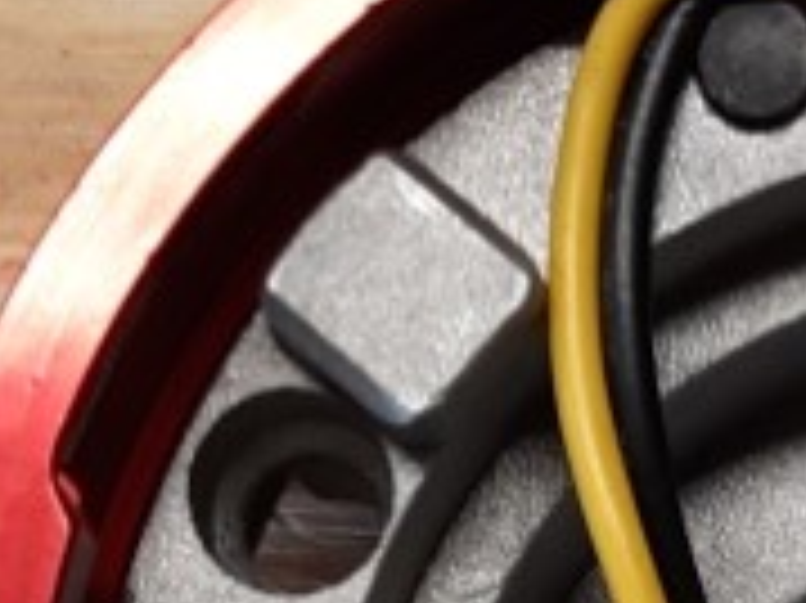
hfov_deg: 12.3
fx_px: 3723
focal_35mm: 160
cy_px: 1238
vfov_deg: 8.7
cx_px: 711
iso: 40
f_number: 1.7
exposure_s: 1/40
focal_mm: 3.7
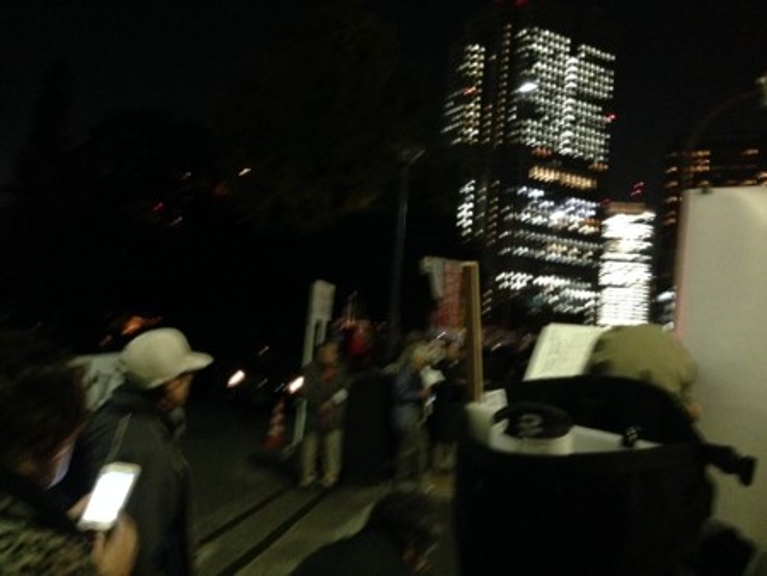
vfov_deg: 43.0
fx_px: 732
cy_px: 288
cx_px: 384
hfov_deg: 55.3
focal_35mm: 33
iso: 800
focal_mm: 4.12
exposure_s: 1/15
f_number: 2.4
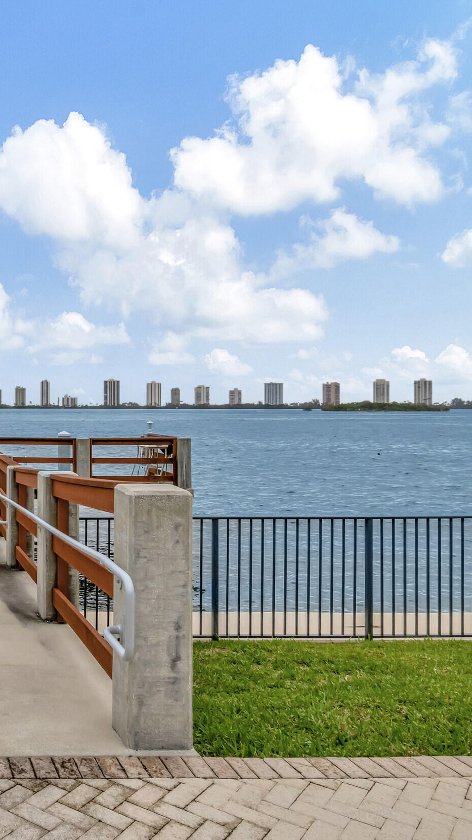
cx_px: -63
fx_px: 668
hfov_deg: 33.3
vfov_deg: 64.3
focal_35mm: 30
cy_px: 422
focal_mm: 13
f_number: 8
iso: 500
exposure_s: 1/1250
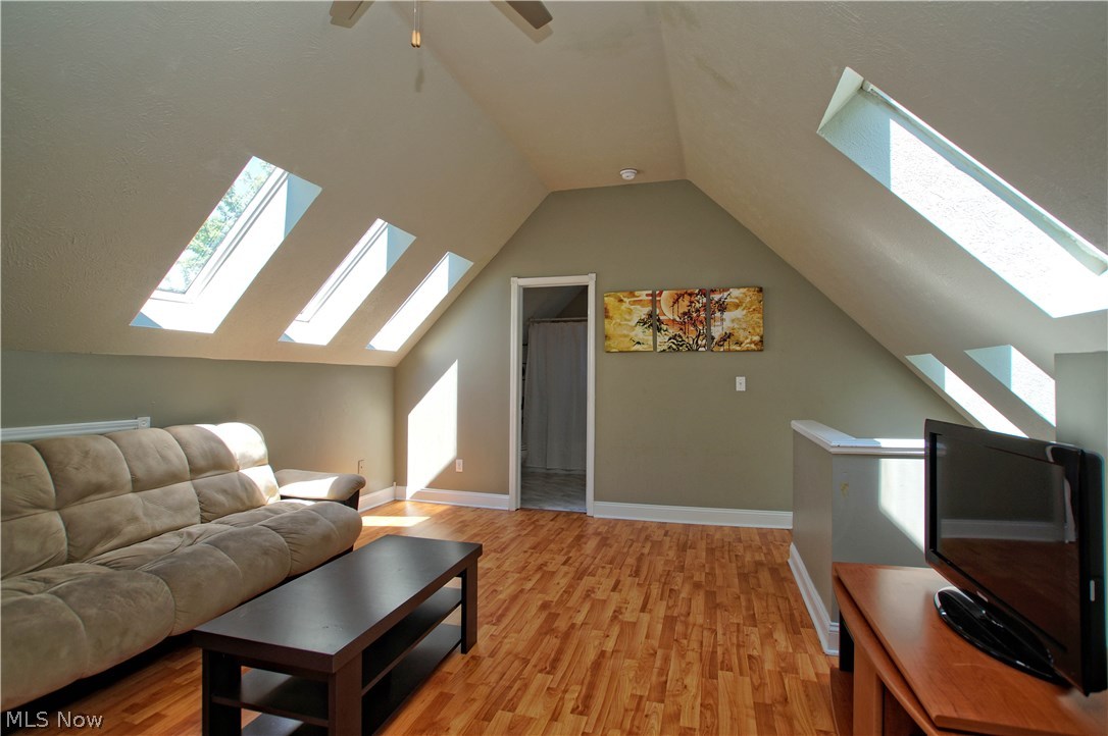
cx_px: 554
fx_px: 507
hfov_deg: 95.0
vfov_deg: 72.0
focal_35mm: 16
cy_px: 368
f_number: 4.5
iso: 100
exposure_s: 1/80
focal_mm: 11
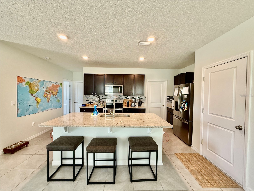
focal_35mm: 14
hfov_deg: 102.1
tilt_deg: -0.5
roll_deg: -0.9
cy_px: 96
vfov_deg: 85.7
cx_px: 127
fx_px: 103
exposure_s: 1/120
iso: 320
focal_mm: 2.22
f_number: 2.2
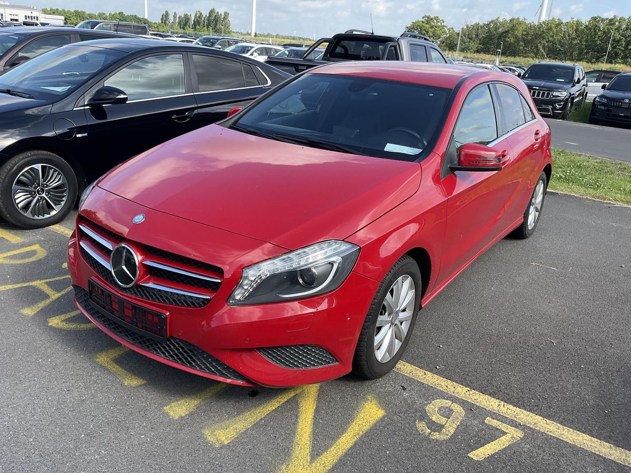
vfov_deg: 48.2
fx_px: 529
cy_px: 236
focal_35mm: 29
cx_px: 316
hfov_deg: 61.7
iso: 25
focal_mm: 3
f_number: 1.8
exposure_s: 1/509
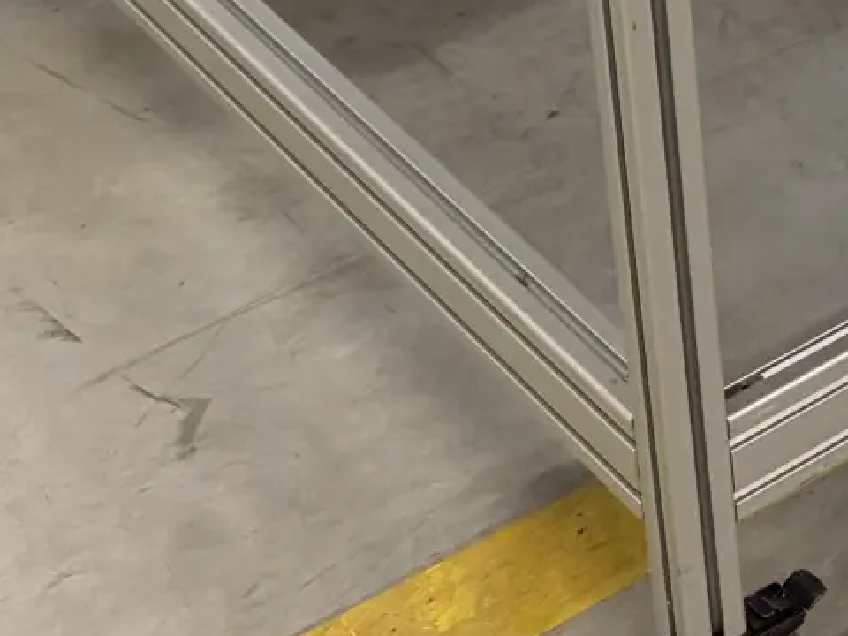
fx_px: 2548
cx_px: 1274
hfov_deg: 17.1
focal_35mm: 104
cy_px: -307
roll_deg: -2.2
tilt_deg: -26.5
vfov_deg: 13.4
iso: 160
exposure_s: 1/50
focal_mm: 5.96
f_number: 1.6
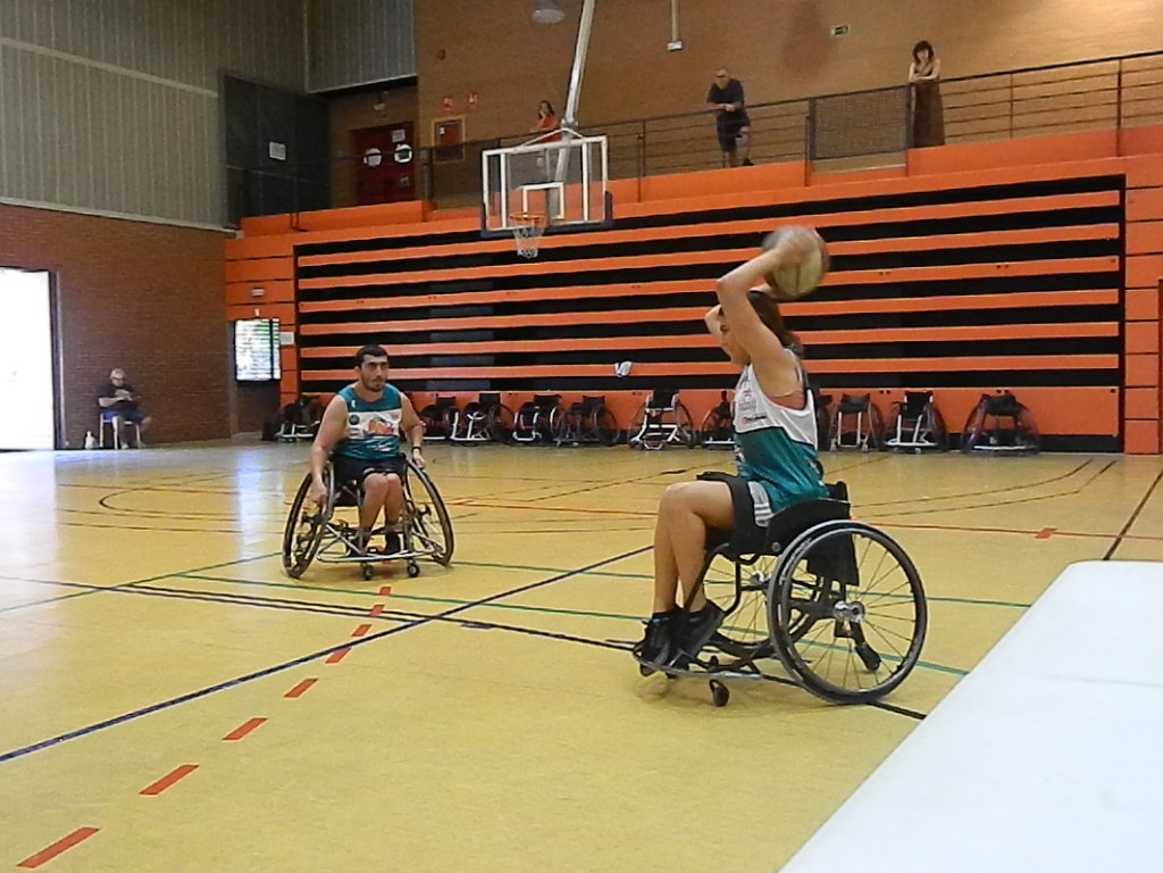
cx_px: 582
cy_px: 436
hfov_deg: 52.6
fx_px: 1176
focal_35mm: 35
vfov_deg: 40.7
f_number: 3.3
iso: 800
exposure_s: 1/100
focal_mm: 6.2
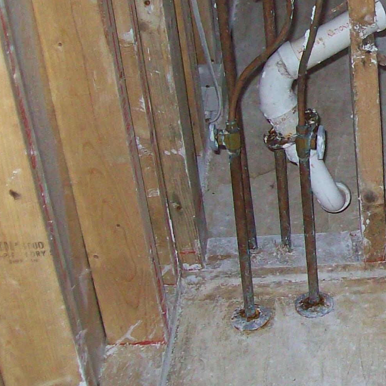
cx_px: 553
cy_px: 114
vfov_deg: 18.0
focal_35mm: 96
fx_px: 1211
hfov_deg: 16.7
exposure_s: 1/64
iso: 200
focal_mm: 6
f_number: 2.7
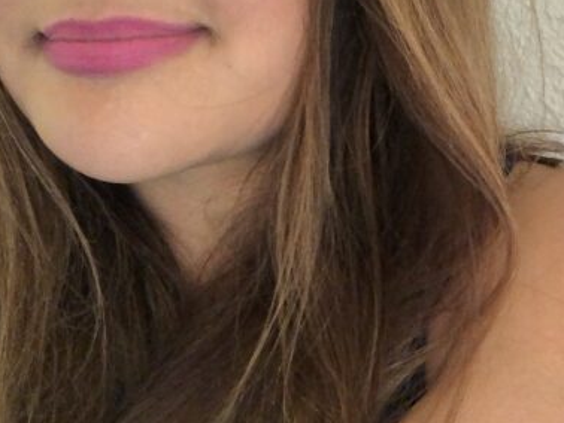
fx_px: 1060
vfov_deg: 22.6
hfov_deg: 29.2
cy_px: 174
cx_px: 449
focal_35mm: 65
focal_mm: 2.87
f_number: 2.2
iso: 320
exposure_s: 1/60
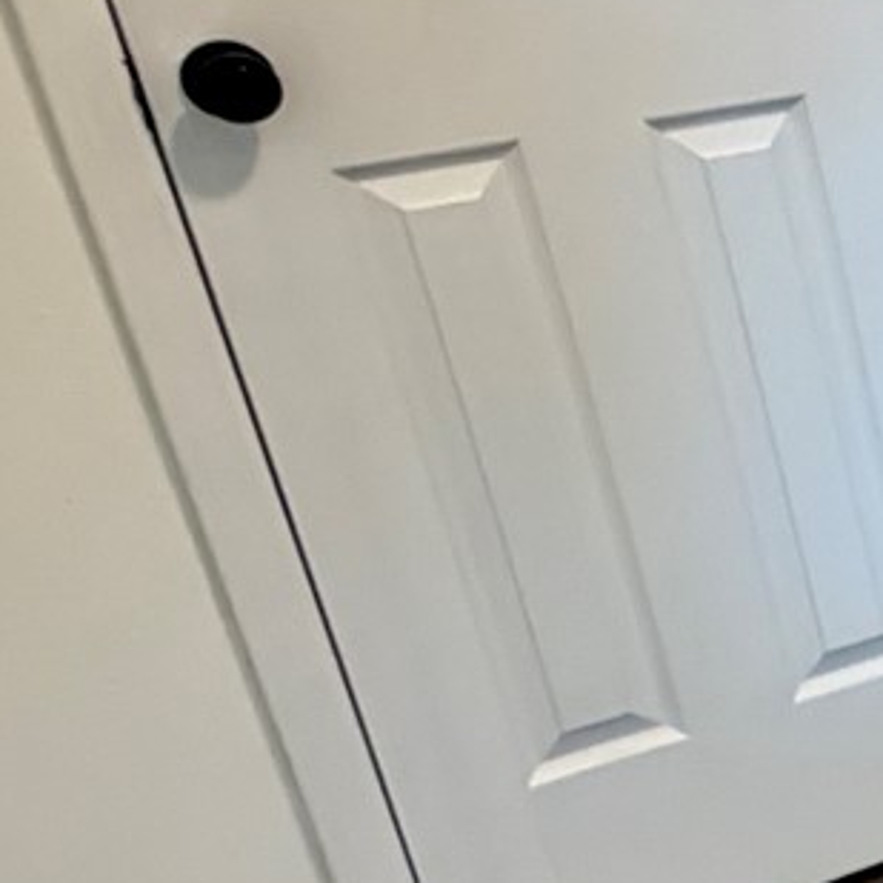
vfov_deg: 21.0
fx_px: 2366
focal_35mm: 82
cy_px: 603
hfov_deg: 14.6
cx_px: 2052
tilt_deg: -25.0
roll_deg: +0.5
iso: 640
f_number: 2.2
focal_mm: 2.22
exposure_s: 1/60
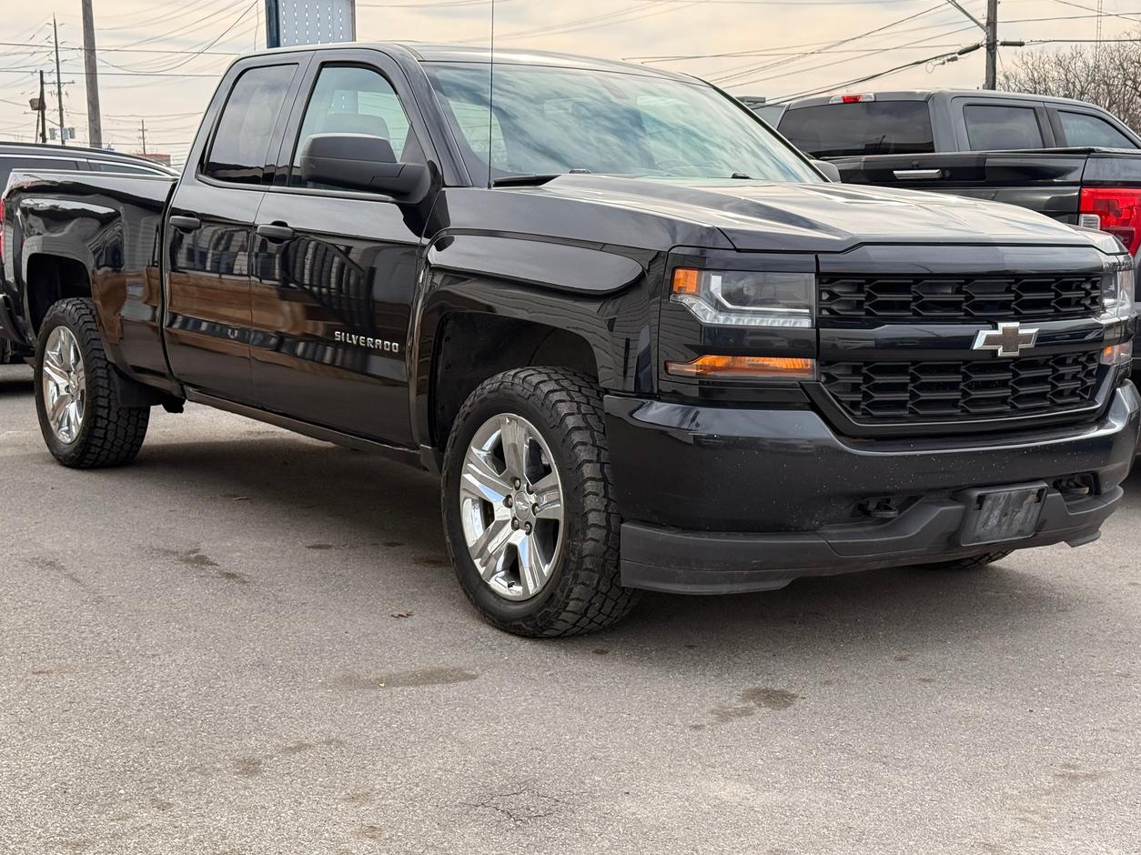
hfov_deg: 38.9
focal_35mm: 49
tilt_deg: -7.7
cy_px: 424
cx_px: 575
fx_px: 1615
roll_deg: +0.3
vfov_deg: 29.7
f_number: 1.78
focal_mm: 6.76
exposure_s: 1/1838
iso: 100
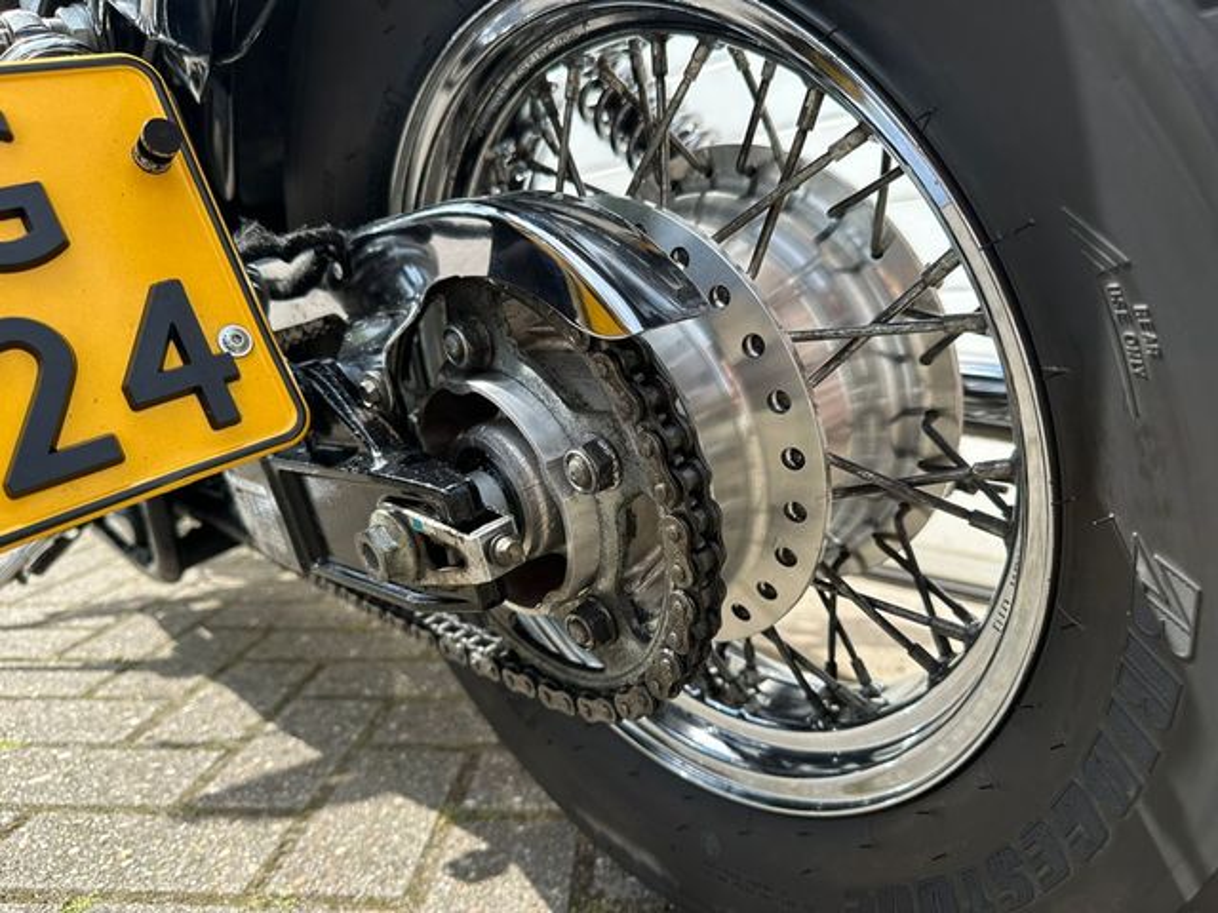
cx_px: 609
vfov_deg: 56.8
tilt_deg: -7.9
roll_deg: +1.5
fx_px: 844
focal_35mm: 24
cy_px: 456
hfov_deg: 71.6
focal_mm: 6.86
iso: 80
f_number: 1.78
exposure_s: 1/1721
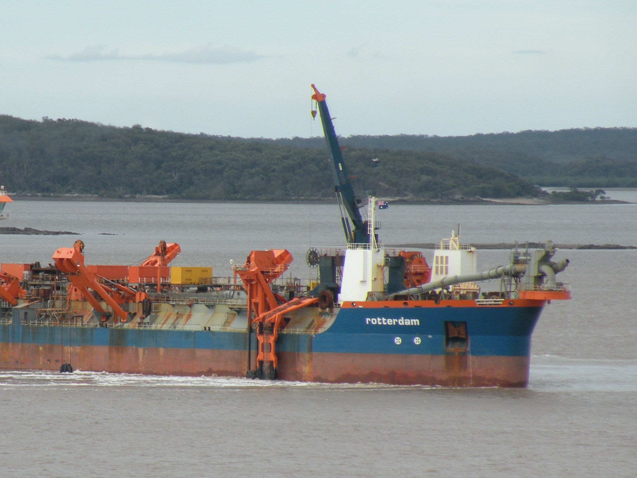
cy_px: 298
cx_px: 166
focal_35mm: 430
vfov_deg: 3.5
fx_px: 7913
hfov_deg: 4.6
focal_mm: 46.7
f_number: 4.5
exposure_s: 1/500
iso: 82
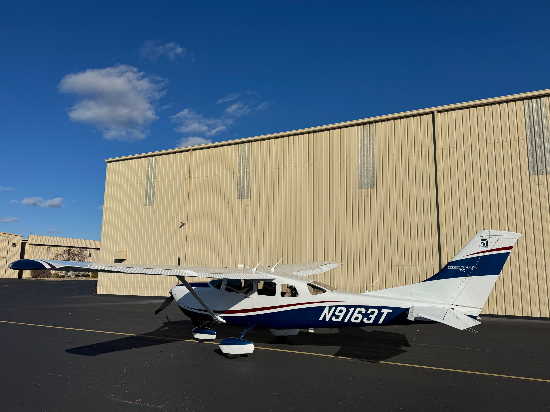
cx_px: 267
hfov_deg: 69.4
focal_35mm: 25
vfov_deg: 54.9
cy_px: 211
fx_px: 397
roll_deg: -1.0
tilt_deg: +8.1
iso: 80
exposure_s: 1/12346
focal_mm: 6.76
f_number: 1.78
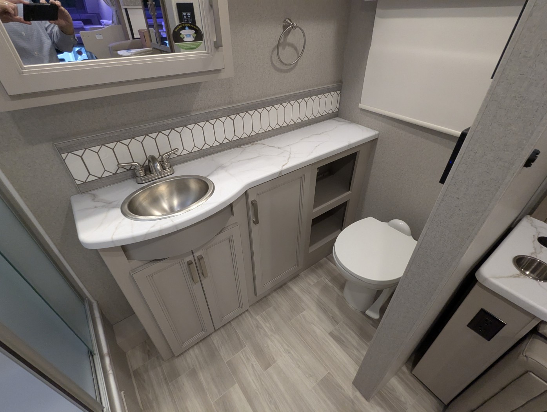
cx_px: 274
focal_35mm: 16
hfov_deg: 94.4
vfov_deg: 78.2
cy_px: 206
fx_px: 253
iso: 341
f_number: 2.2
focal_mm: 2.35
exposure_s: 1/99.5
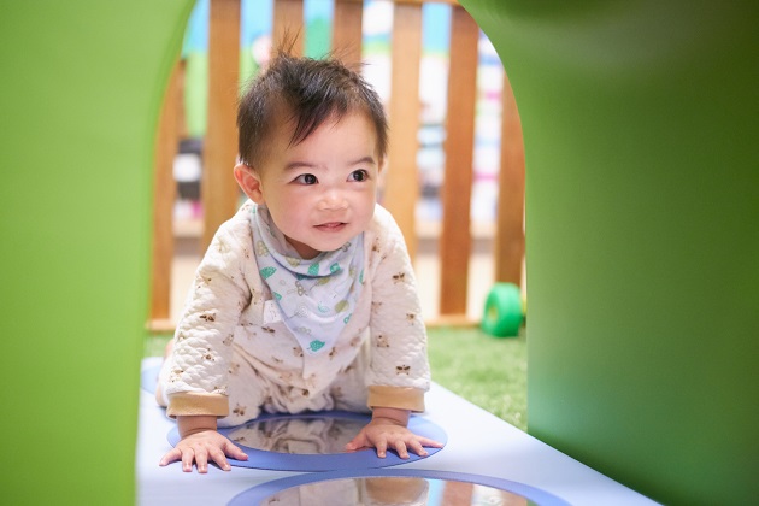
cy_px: 253
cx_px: 380
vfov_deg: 25.5
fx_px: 1117
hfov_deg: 37.5
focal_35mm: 53
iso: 1600
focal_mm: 35
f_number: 1.4
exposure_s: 1/160
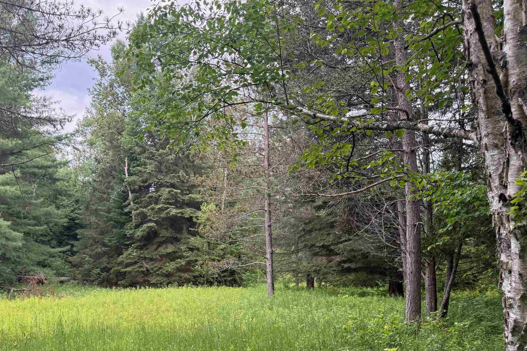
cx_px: 203
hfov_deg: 51.4
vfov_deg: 35.1
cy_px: 268
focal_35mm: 37
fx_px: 542
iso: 100
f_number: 1.78
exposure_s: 1/298
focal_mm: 6.76
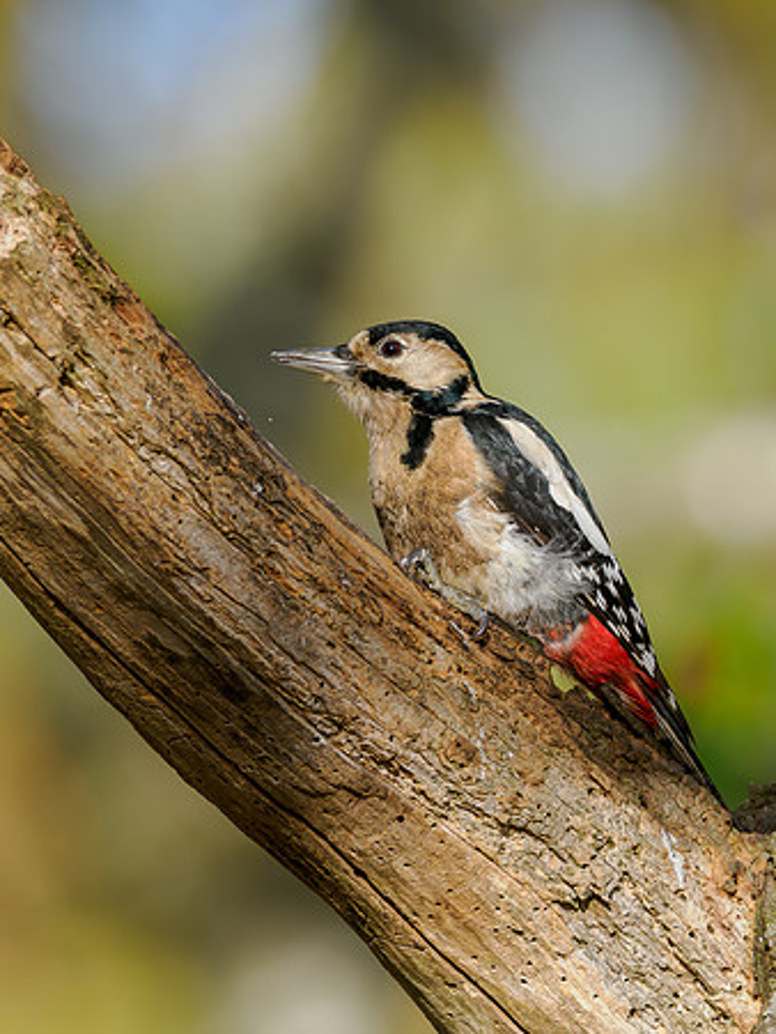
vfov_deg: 1.9
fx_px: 31500
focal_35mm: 1055
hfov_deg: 1.4
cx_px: 489
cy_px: 503
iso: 250
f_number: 4
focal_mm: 300
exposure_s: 1/1000
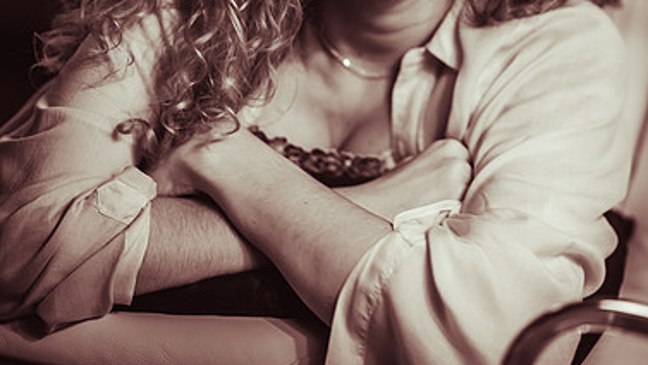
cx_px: 425
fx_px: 2354
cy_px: 35
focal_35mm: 137
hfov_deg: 15.6
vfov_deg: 8.8
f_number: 1.8
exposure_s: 1/200
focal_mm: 85
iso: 200
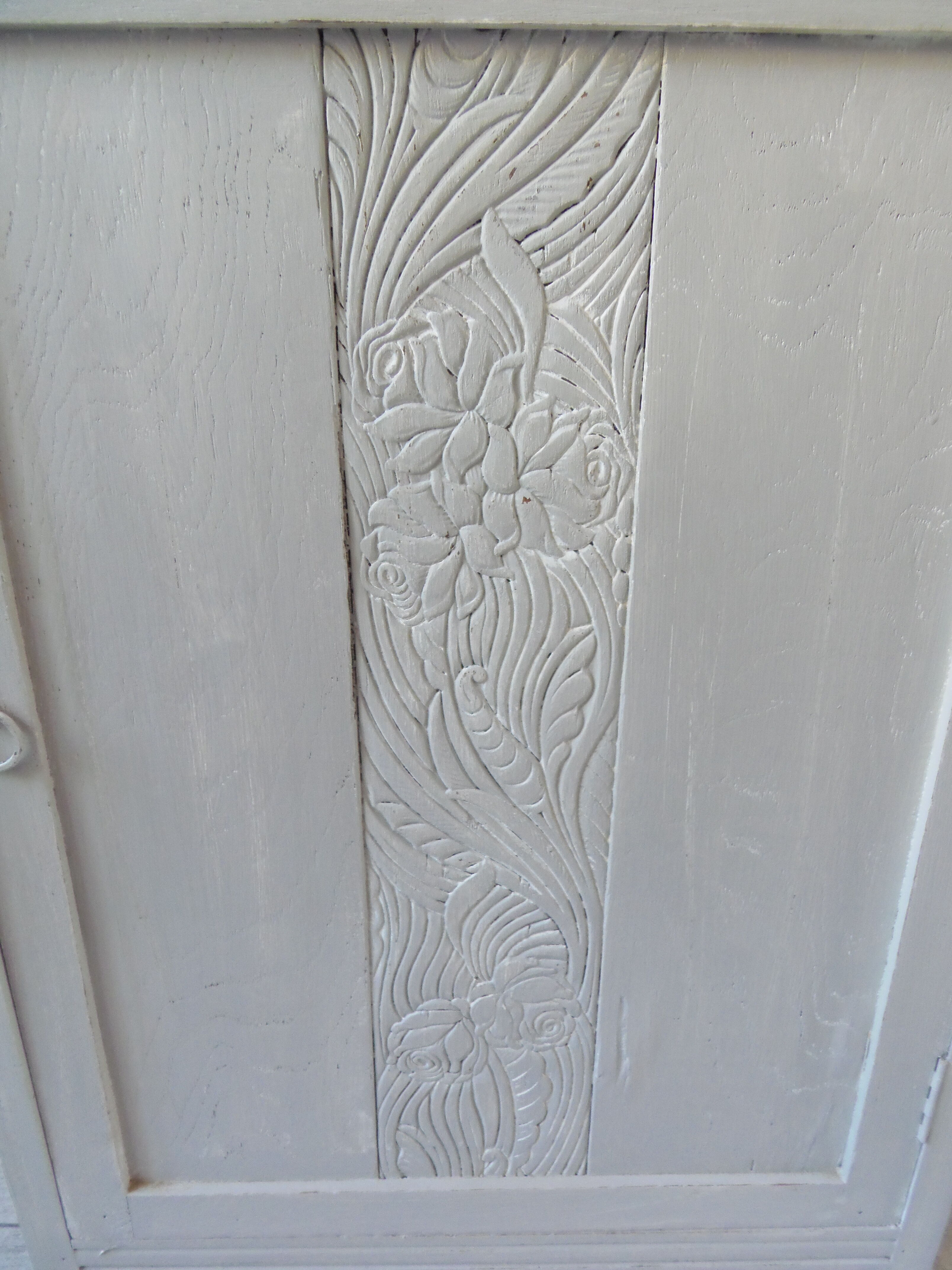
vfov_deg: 71.6
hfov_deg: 56.8
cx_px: 476
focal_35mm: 24
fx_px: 880
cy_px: 635
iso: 200
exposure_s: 1/30
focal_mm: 4.3
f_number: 2.9
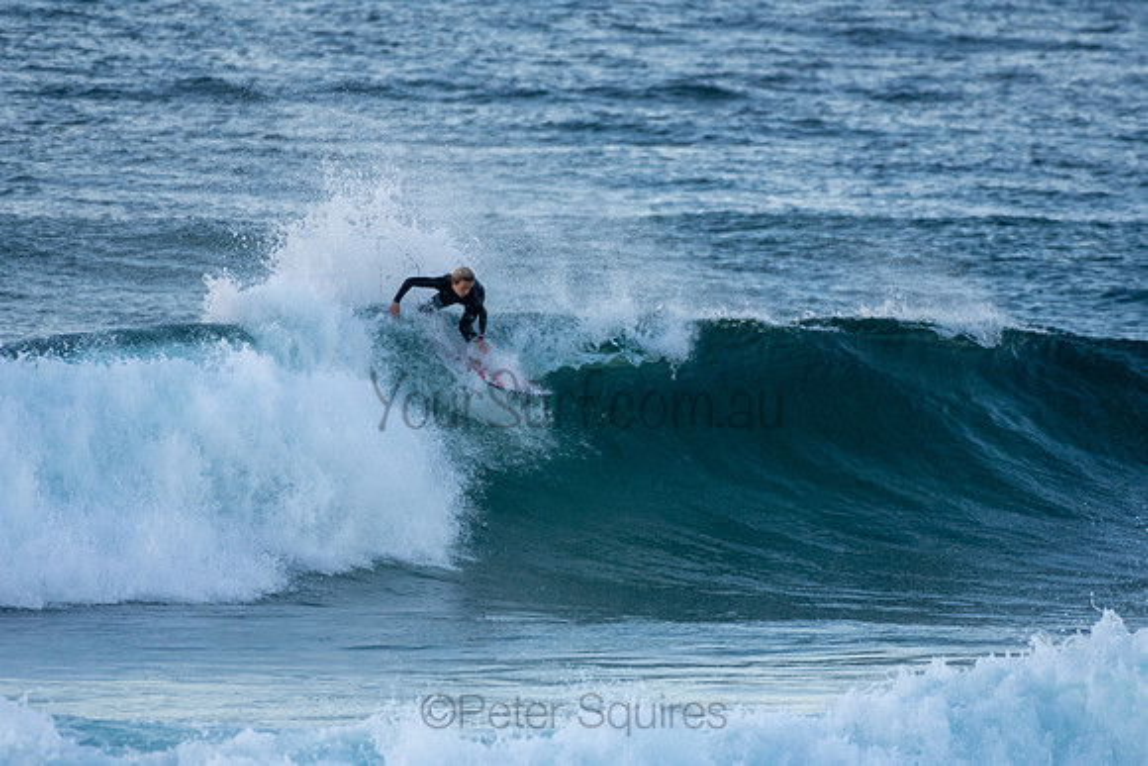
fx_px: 23921
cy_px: 383
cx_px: 574
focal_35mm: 750
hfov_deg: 2.7
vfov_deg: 1.8
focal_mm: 500
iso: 1000
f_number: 5.6
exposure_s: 1/1250
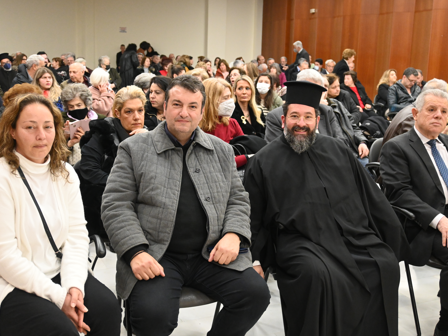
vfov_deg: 33.6
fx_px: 557
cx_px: 224
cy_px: 166
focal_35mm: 43
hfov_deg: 43.9
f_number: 4.5
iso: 3200
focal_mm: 26
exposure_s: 1/125
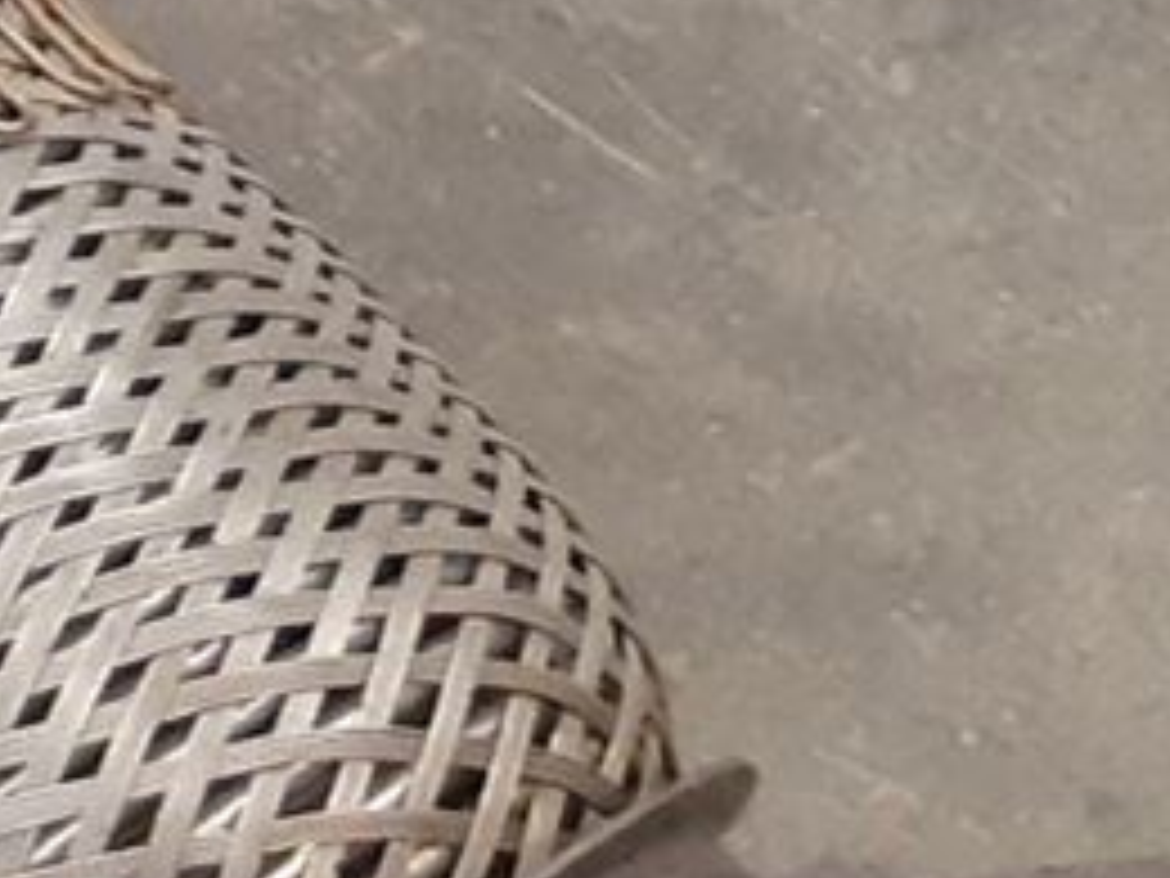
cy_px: -144
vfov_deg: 7.2
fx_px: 6929
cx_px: -2313
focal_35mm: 205
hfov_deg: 8.2
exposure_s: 1/50
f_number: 1.7
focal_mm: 3.93
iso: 250
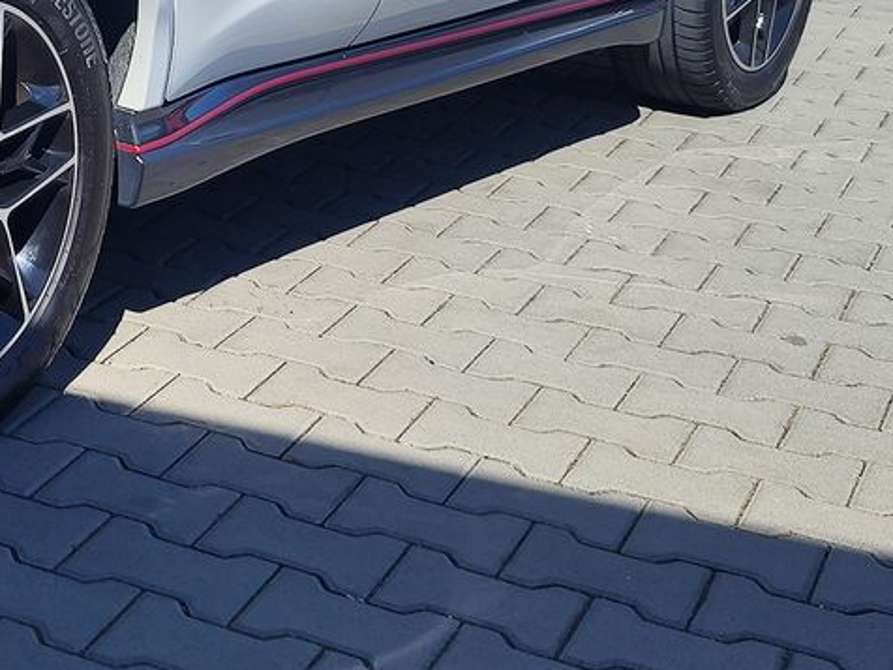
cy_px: -133
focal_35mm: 58
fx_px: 1496
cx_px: -173
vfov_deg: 23.1
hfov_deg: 28.9
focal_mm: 7.01
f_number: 1.69
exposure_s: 1/1263
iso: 50
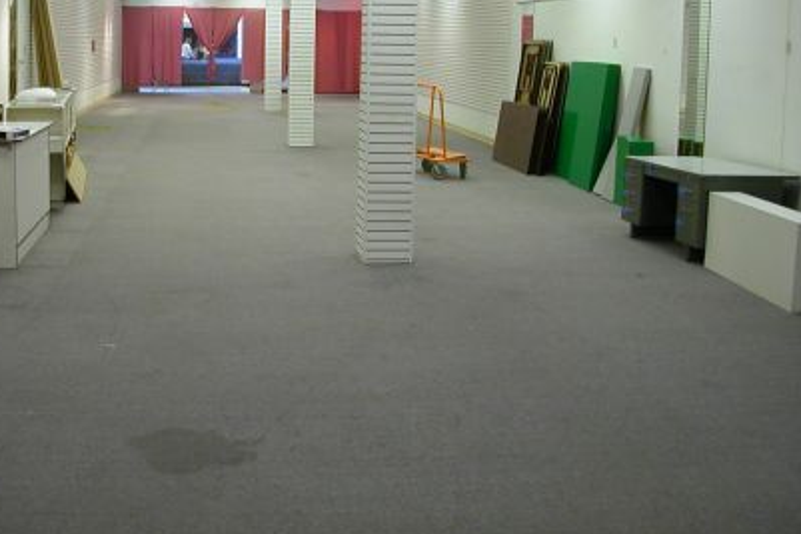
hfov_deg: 40.9
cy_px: 181
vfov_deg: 27.9
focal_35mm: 48
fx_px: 1068
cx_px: 310
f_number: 2.7
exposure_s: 1/16.7
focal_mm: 5.6
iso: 100
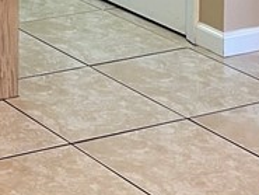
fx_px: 1078
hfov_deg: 12.2
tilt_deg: -2.2
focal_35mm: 144
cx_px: -258
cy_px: -293
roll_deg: +0.3
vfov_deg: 9.1
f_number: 1.6
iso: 80
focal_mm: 4.2
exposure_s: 1/60
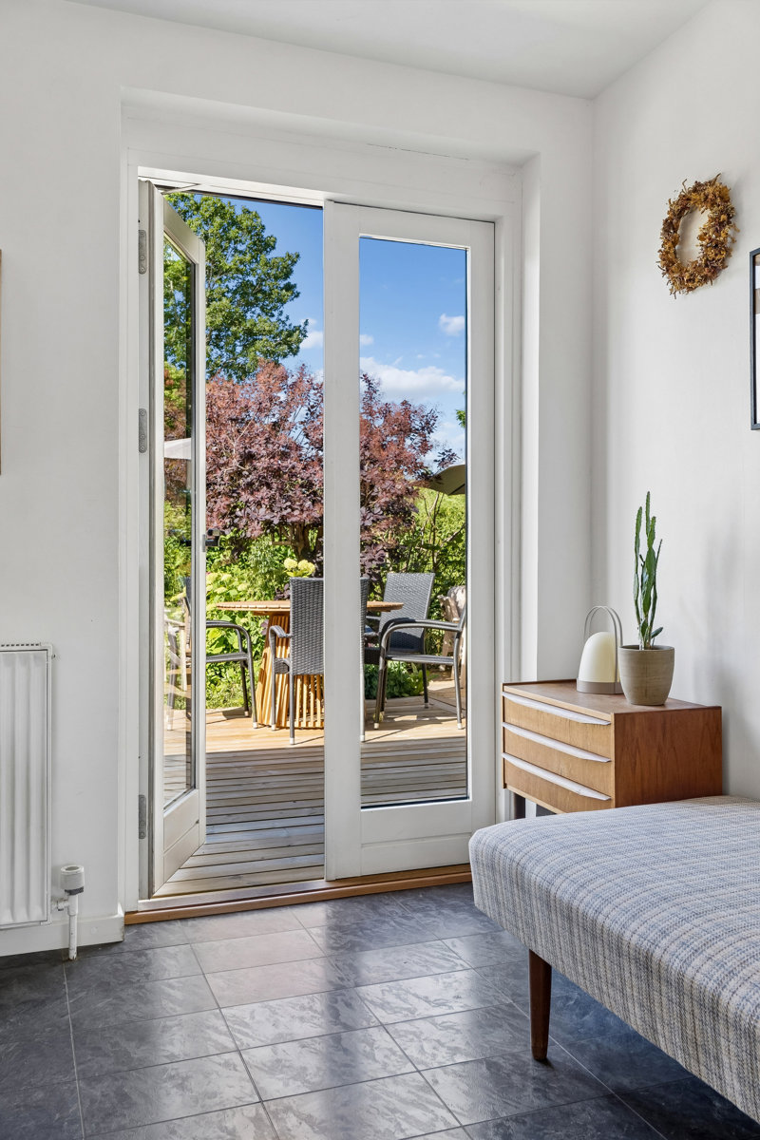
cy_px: 570
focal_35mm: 30
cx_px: 380
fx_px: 950
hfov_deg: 43.6
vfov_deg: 61.9
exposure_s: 1/15
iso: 200
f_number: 8
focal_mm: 20
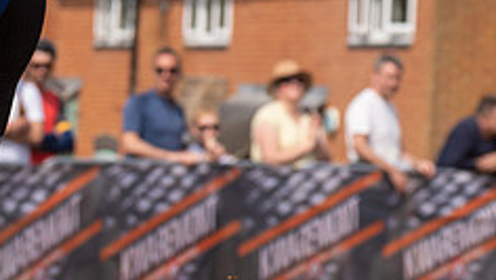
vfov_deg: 5.4
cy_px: 10
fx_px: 2947
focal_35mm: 224
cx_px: -96
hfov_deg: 9.5
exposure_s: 1/1000
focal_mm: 70
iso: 160
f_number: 5
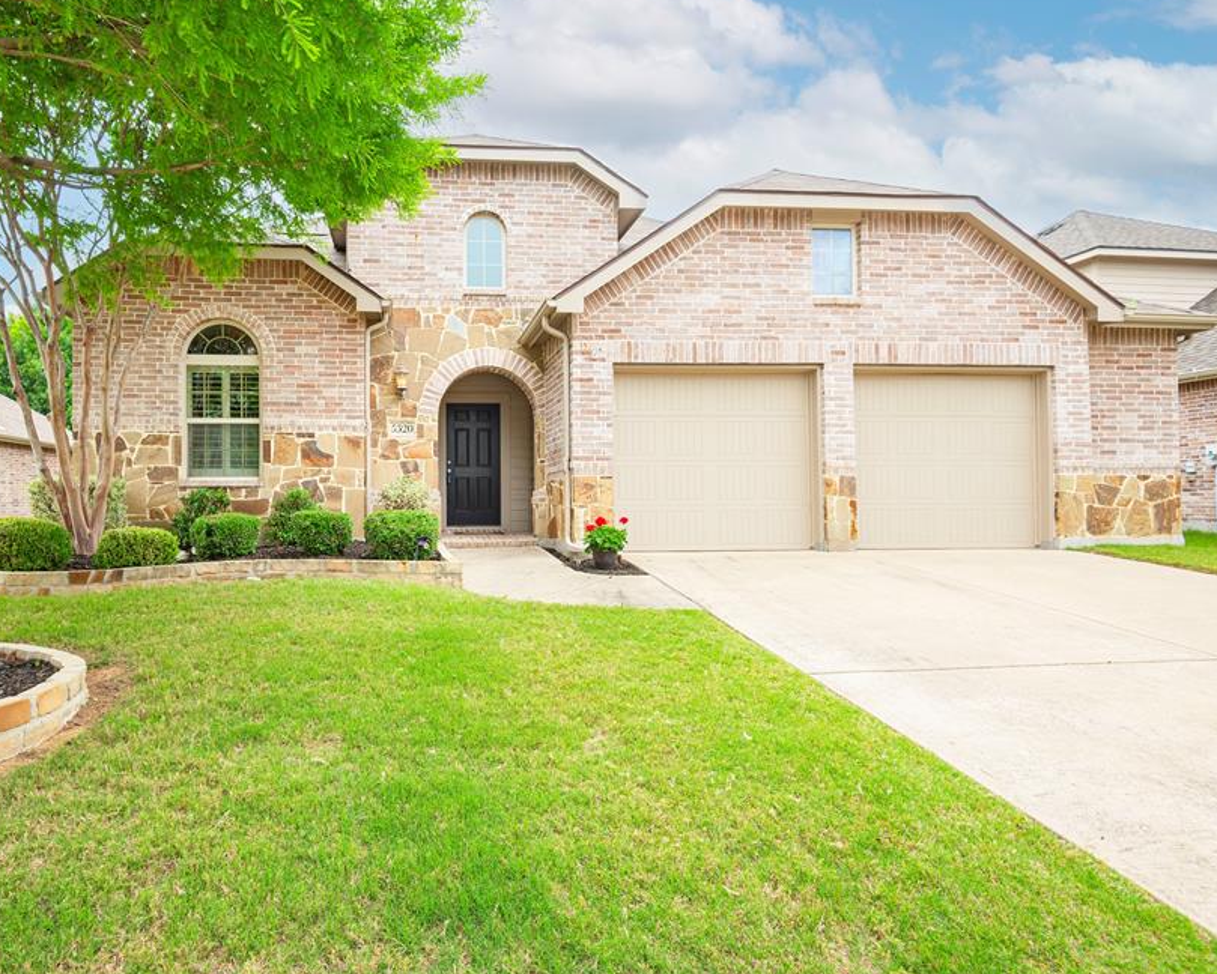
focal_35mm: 19
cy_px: 491
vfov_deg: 70.9
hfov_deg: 81.8
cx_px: 463
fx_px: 685
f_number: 7.1
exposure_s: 1/50
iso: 100
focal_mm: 16
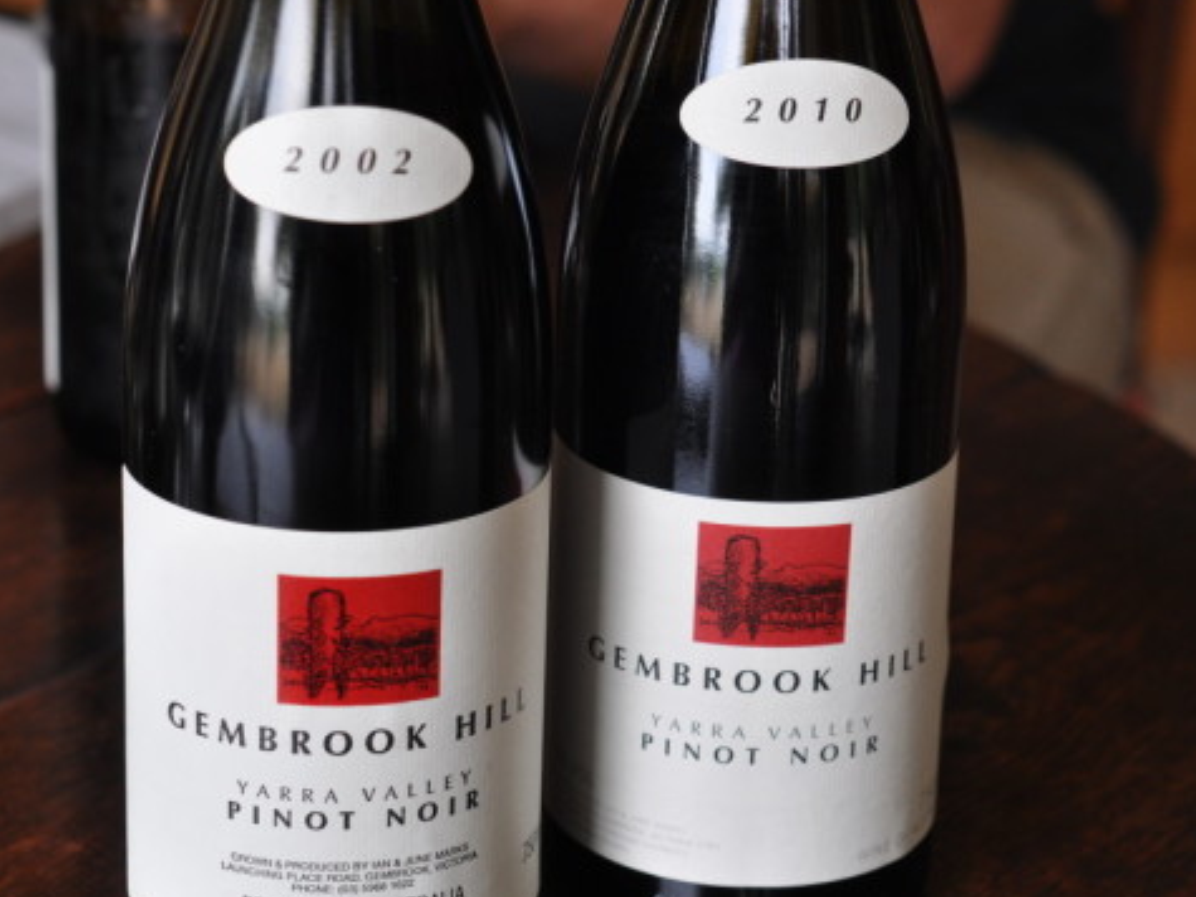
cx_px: 715
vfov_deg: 15.7
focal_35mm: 94
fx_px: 3247
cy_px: 503
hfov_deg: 20.8
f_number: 4.5
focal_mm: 50
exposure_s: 1/80
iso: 400
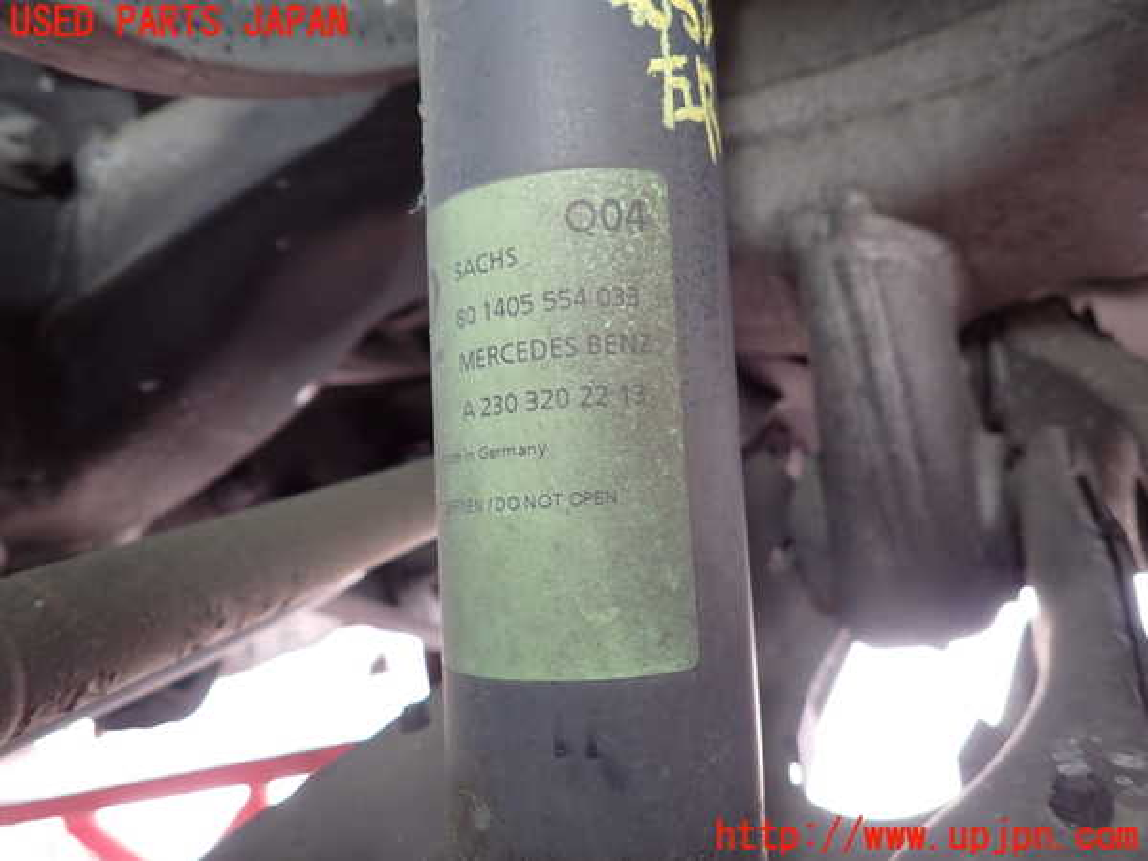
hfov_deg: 69.4
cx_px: 574
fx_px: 829
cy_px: 430
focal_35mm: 25
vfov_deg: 54.9
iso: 200
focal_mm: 4.5
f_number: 2
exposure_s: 1/60
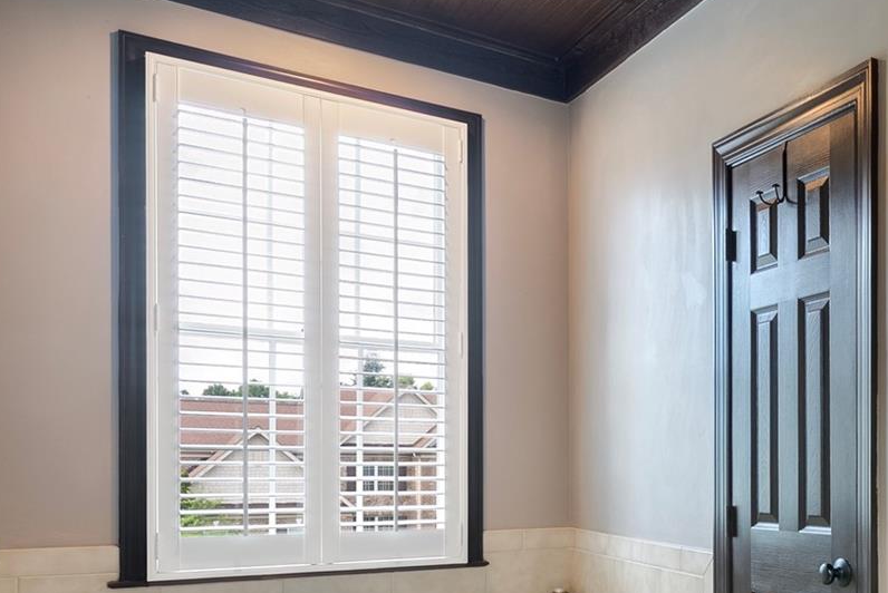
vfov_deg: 35.9
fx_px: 889
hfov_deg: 41.5
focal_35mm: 36
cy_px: 461
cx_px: 992
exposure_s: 1/1.67
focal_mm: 14
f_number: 11
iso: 100
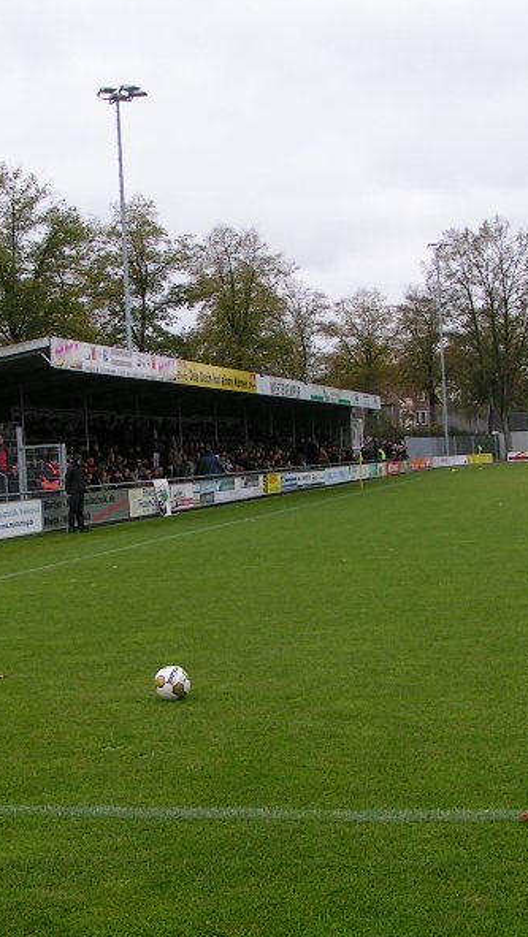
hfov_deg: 21.4
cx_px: 170
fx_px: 1392
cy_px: 465
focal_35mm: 56
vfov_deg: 37.2
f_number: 5
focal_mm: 5.8
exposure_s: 1/50
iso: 50
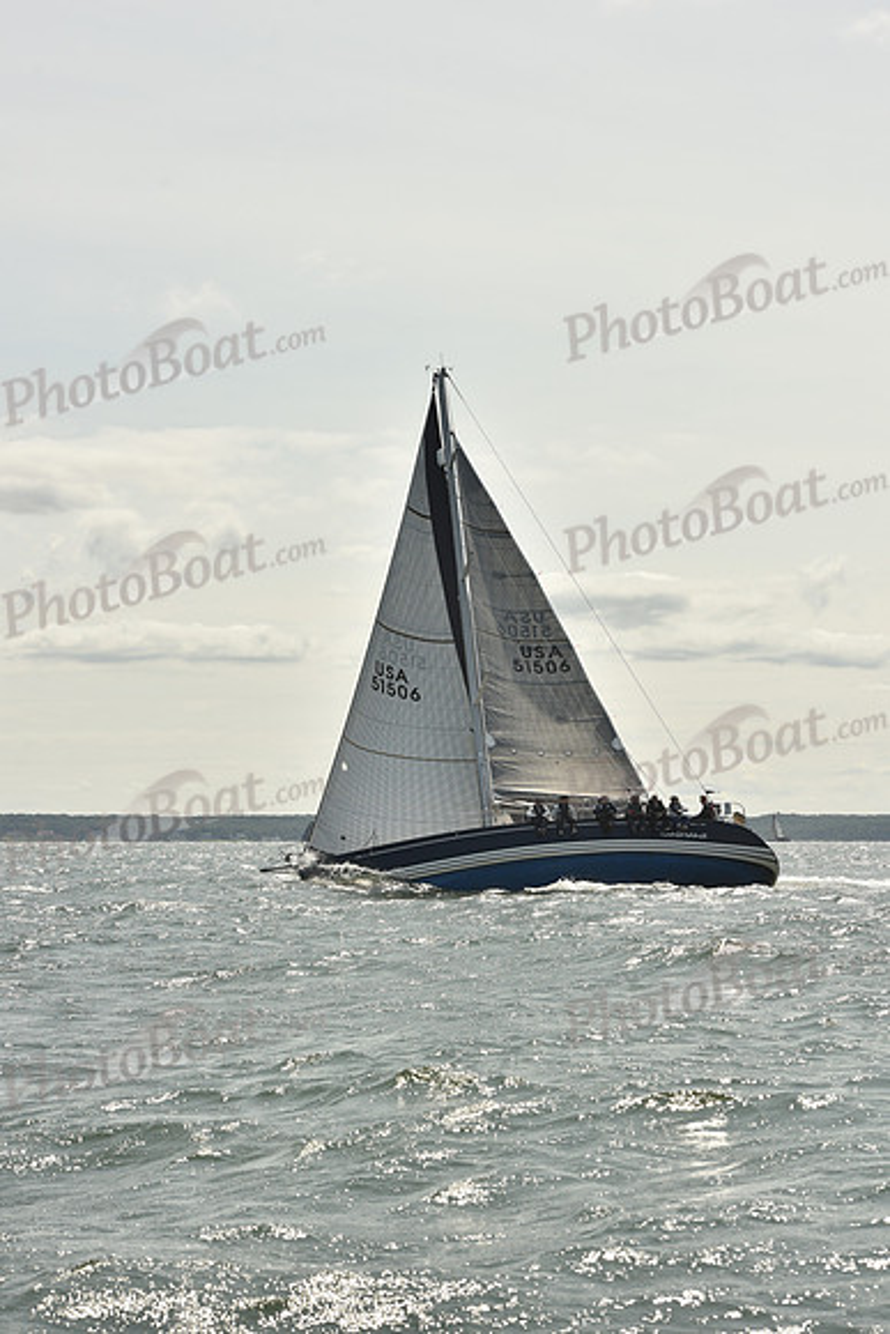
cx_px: 445
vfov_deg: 22.6
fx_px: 3335
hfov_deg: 15.2
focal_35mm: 90
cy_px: 667
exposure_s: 1/800
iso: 250
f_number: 10
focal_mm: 90
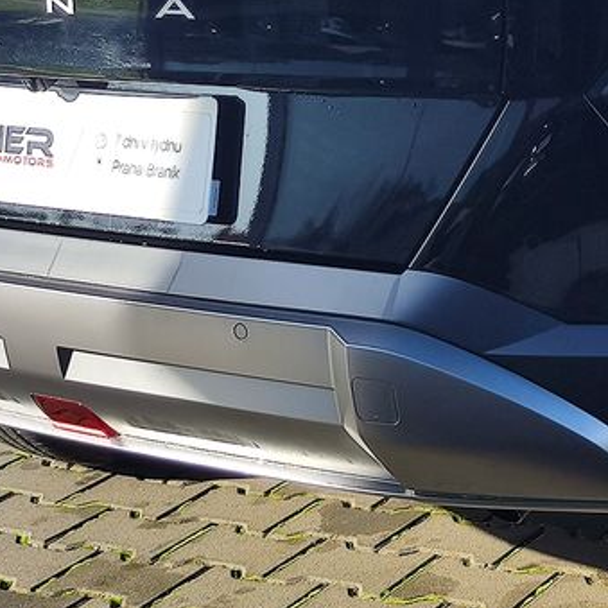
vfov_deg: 23.1
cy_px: 9
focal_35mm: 72
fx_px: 1431
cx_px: 682
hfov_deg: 22.5
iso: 50
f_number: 1.69
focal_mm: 7.01
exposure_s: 1/640
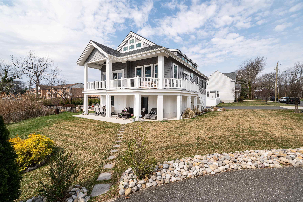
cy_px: 101
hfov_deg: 100.4
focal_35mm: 15
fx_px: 126
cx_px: 152
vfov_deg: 77.2
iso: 100
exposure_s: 1/125
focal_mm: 15
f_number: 16
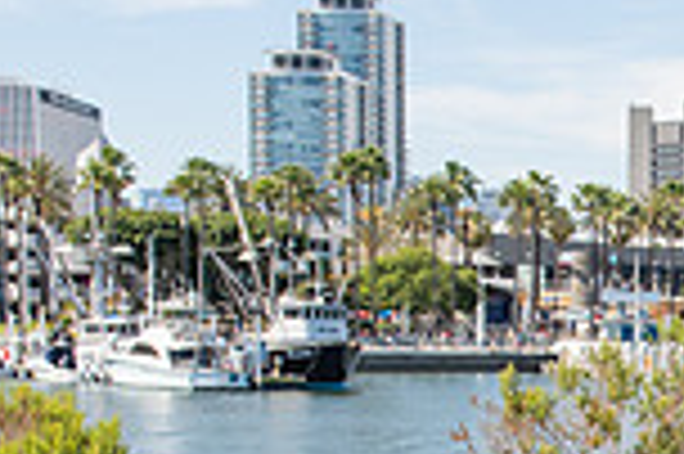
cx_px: 882
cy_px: 573
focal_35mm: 111
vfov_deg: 12.0
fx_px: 2107
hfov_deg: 17.3
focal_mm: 29
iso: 200
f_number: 11
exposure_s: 1/200
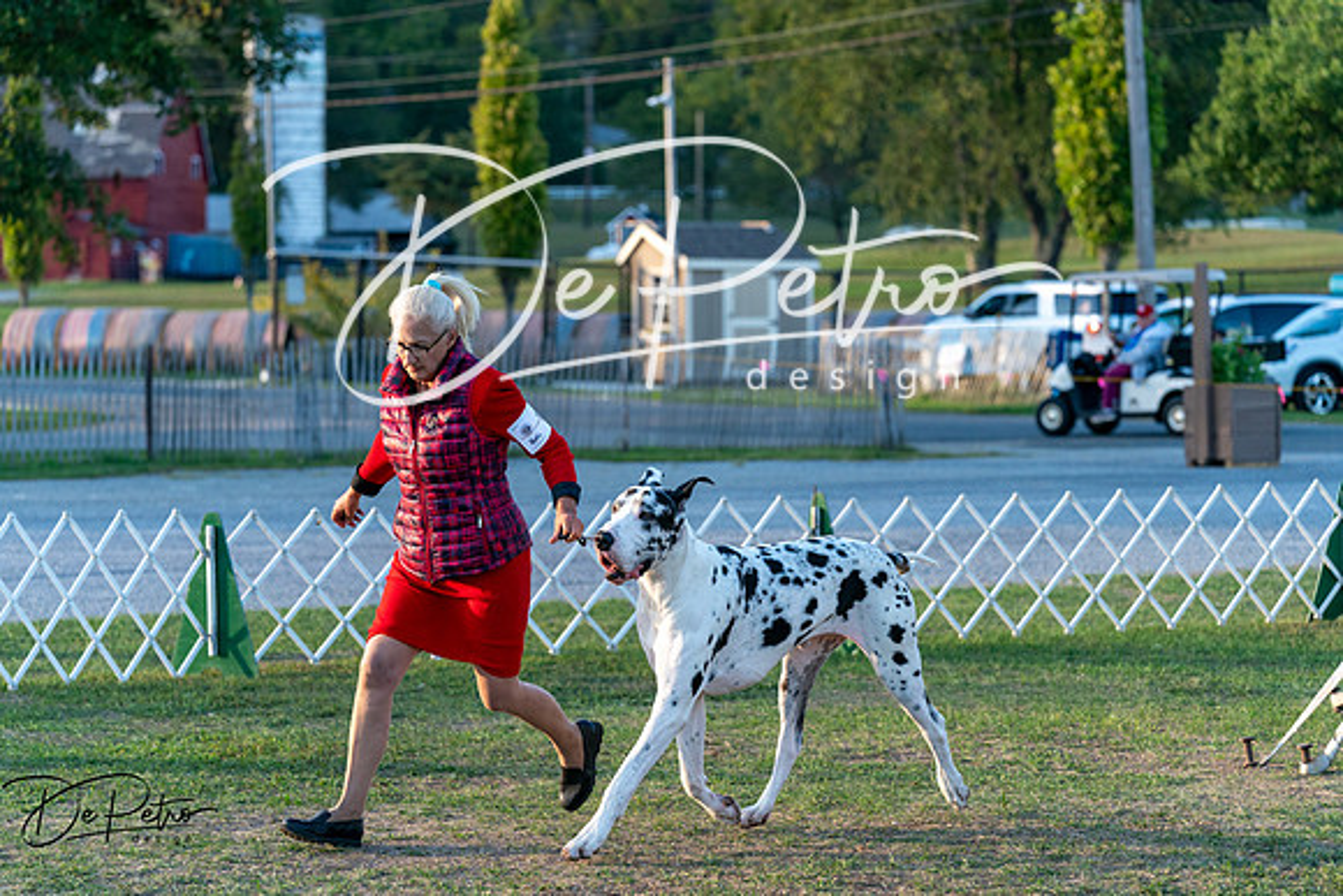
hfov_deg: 15.5
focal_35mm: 132
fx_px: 4925
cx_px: 672
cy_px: 448
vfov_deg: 10.4
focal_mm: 132
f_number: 4.5
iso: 1250
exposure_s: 1/1600
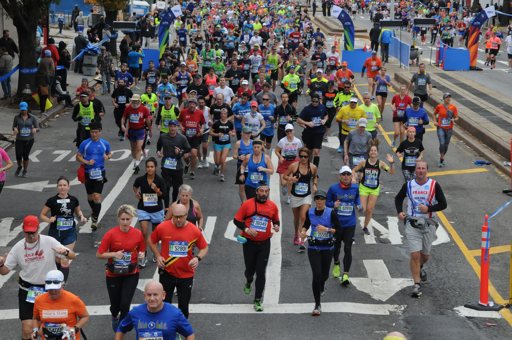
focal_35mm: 105
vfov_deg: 13.0
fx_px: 1492
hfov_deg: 19.5
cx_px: 256
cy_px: 170
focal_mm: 70
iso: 800
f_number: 8
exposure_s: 1/500
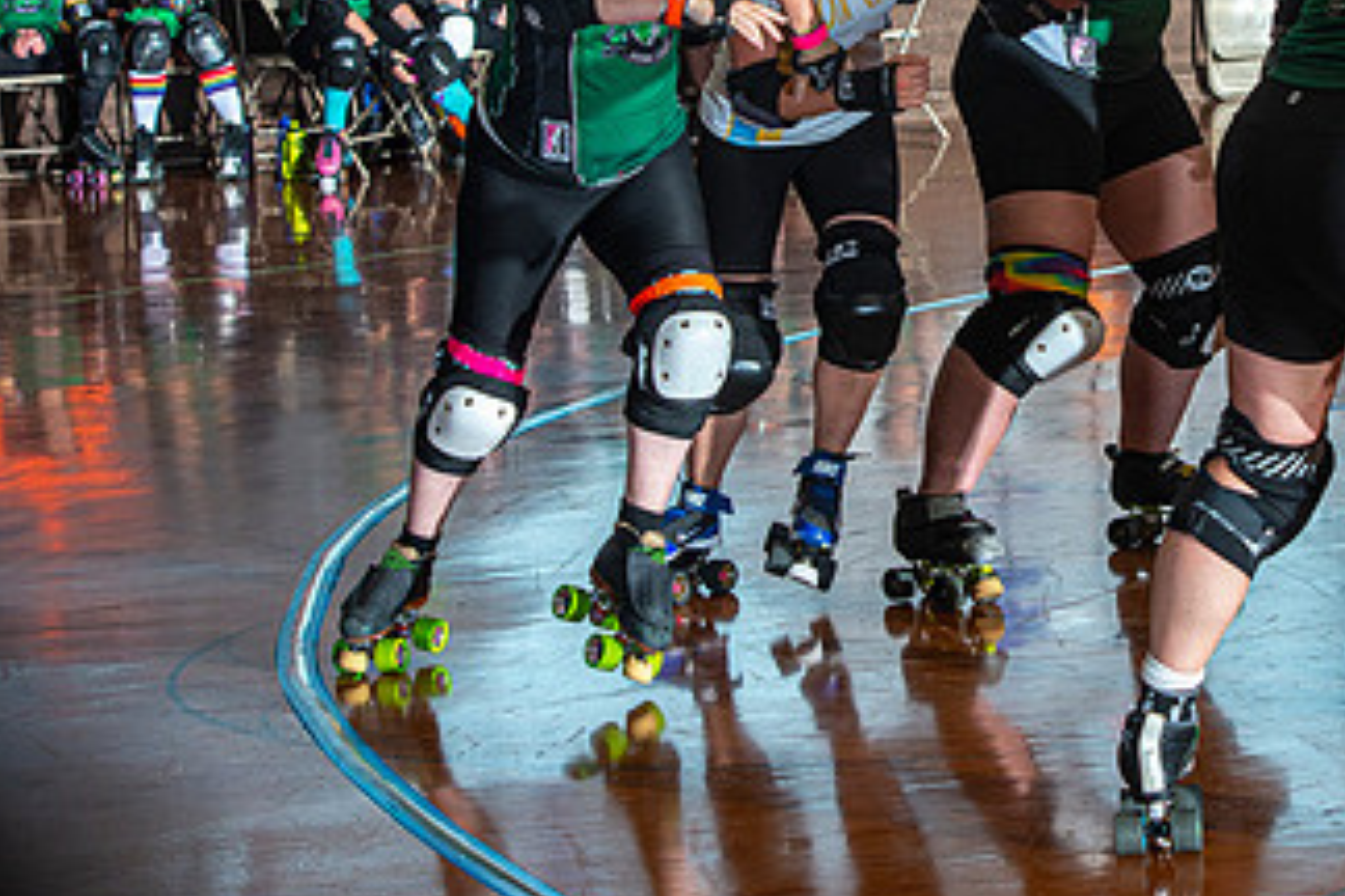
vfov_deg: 9.3
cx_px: 1158
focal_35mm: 147
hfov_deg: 13.9
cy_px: 164
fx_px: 5492
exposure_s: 1/160
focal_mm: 82
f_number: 7.1
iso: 640
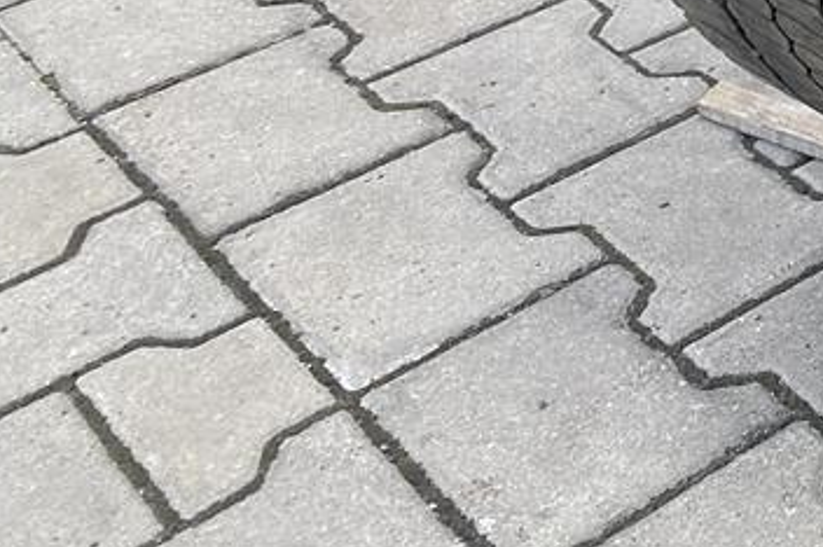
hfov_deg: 18.5
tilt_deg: -18.2
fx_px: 2124
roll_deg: +1.1
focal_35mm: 93
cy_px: -436
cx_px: 1350
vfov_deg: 13.2
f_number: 1.8
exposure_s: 1/673
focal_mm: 4.25
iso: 32
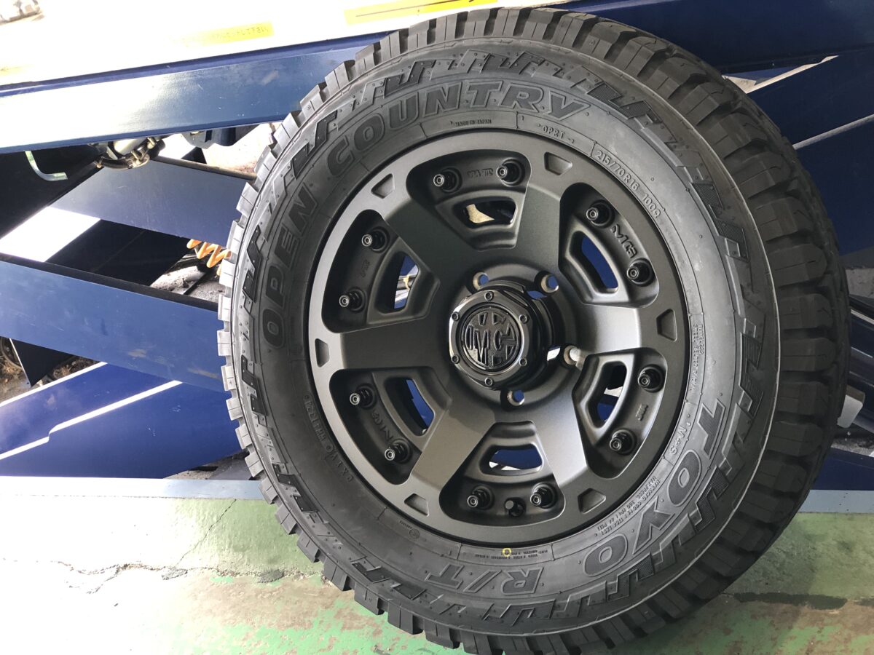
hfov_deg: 33.8
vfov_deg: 25.7
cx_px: 437
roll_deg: +14.7
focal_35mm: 57
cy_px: 328
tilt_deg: -26.1
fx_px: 1439
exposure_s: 1/30
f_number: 2.8
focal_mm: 6.6
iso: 160
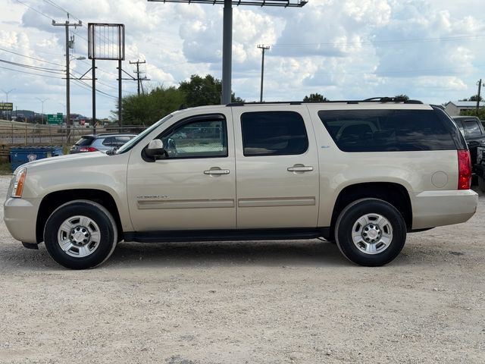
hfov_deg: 39.7
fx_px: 673
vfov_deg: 30.3
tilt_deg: -5.3
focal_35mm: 48
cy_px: 182
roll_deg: -1.8
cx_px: 242
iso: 64
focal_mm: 6.76
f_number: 1.78
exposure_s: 1/5208
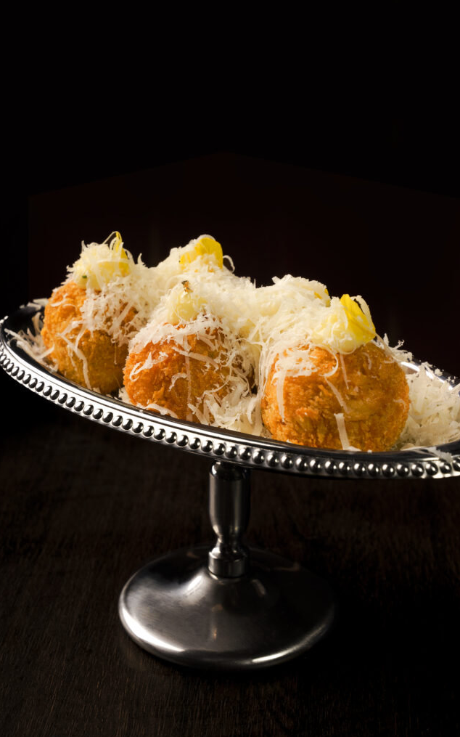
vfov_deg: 28.6
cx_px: 233
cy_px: 369
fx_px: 1445
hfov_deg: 18.1
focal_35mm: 72
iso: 200
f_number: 14
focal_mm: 70
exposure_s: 1/200
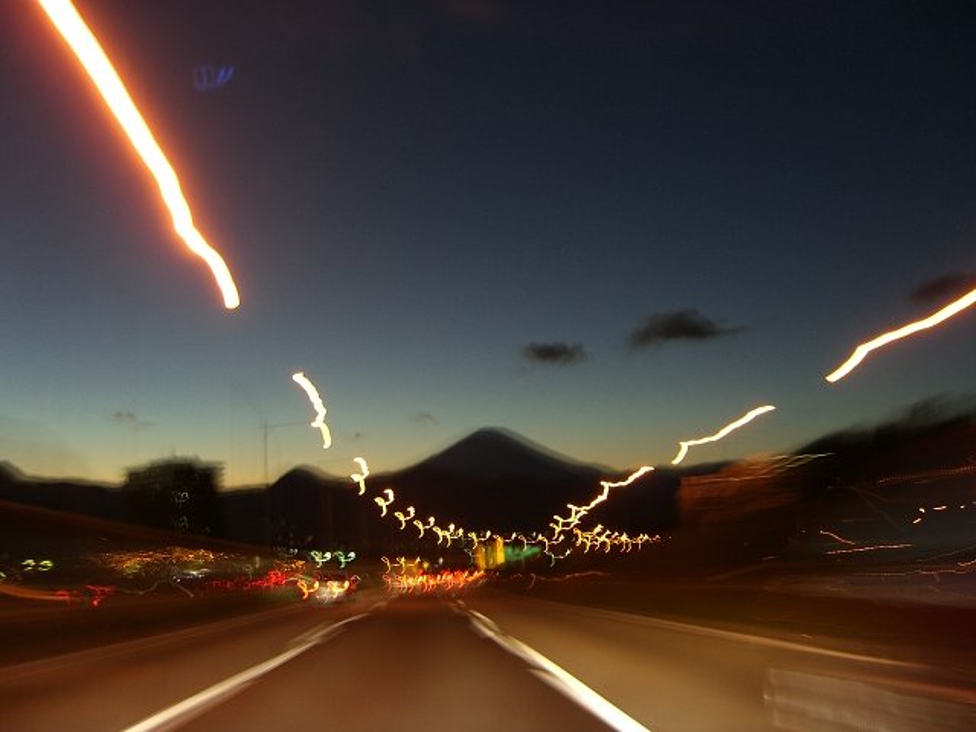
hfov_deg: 49.0
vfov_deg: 37.7
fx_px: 1071
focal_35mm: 38
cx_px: 488
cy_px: 366
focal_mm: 7.9
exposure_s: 1
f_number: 2.8
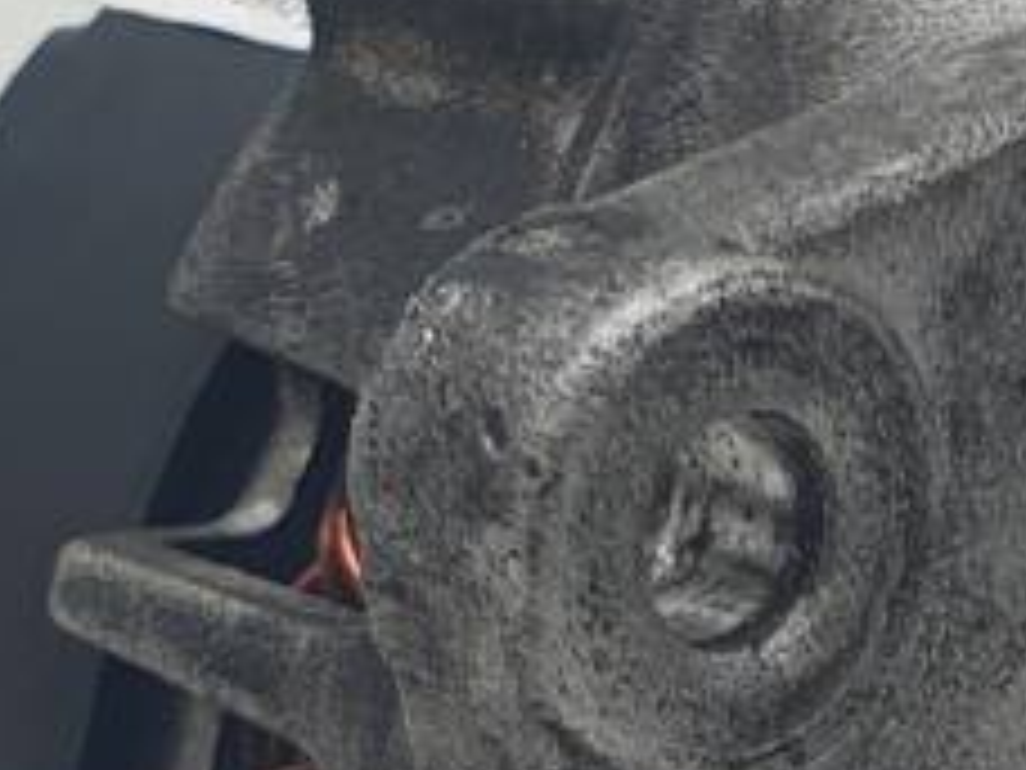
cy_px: 1103
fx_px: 4861
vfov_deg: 8.9
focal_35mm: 164
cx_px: 1278
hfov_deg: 11.8
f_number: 2.4
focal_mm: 4.3
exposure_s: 1/211
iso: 50
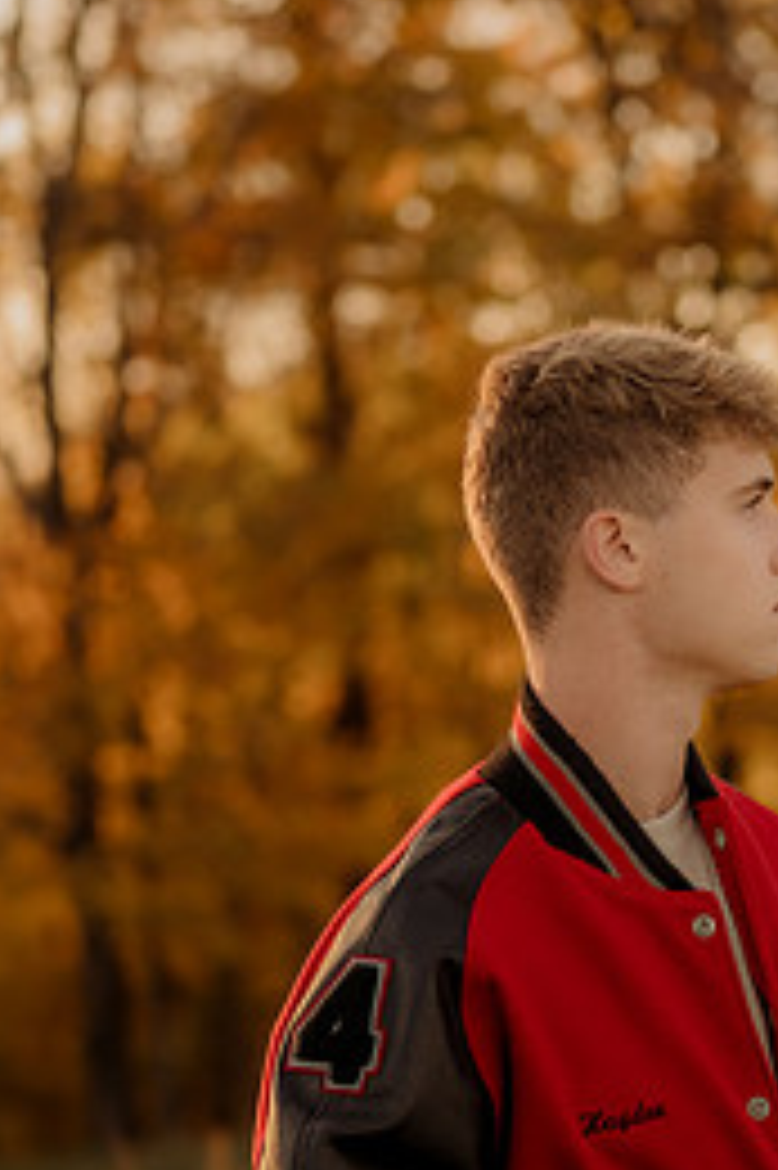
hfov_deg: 10.5
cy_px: 796
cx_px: 661
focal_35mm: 130
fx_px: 4219
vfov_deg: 15.7
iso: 250
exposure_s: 1/1000
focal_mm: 50
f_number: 1.8
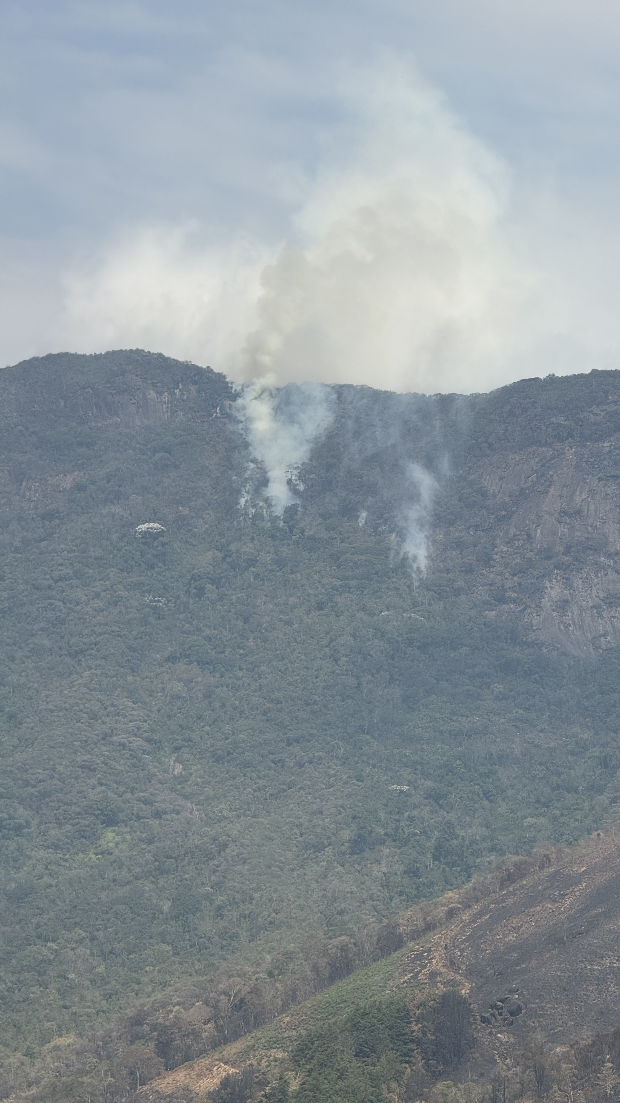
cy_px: 552
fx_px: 3829
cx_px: 400
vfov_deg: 16.4
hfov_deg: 9.3
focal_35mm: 131
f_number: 2.8
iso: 50
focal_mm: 15.66
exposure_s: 1/1969
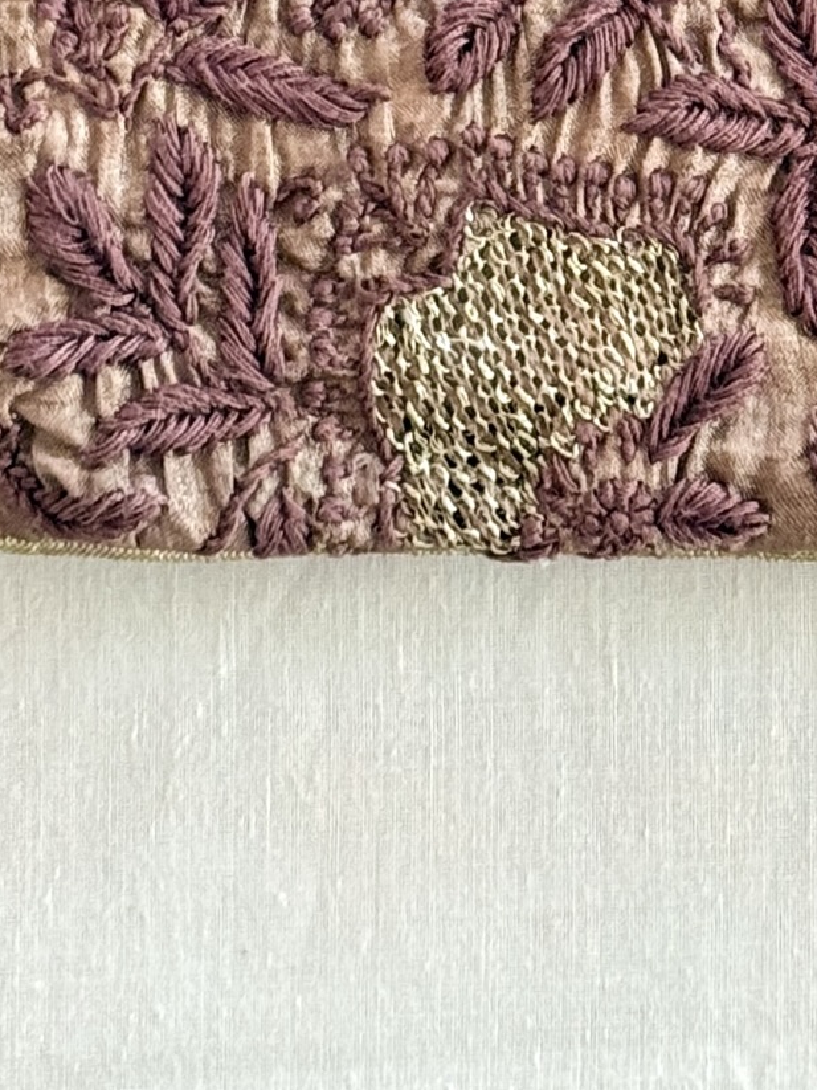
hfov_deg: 8.4
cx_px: 1017
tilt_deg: -81.1
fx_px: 5509
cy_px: -668
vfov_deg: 10.8
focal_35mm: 175
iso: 400
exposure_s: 1/40
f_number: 1.78
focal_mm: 6.76
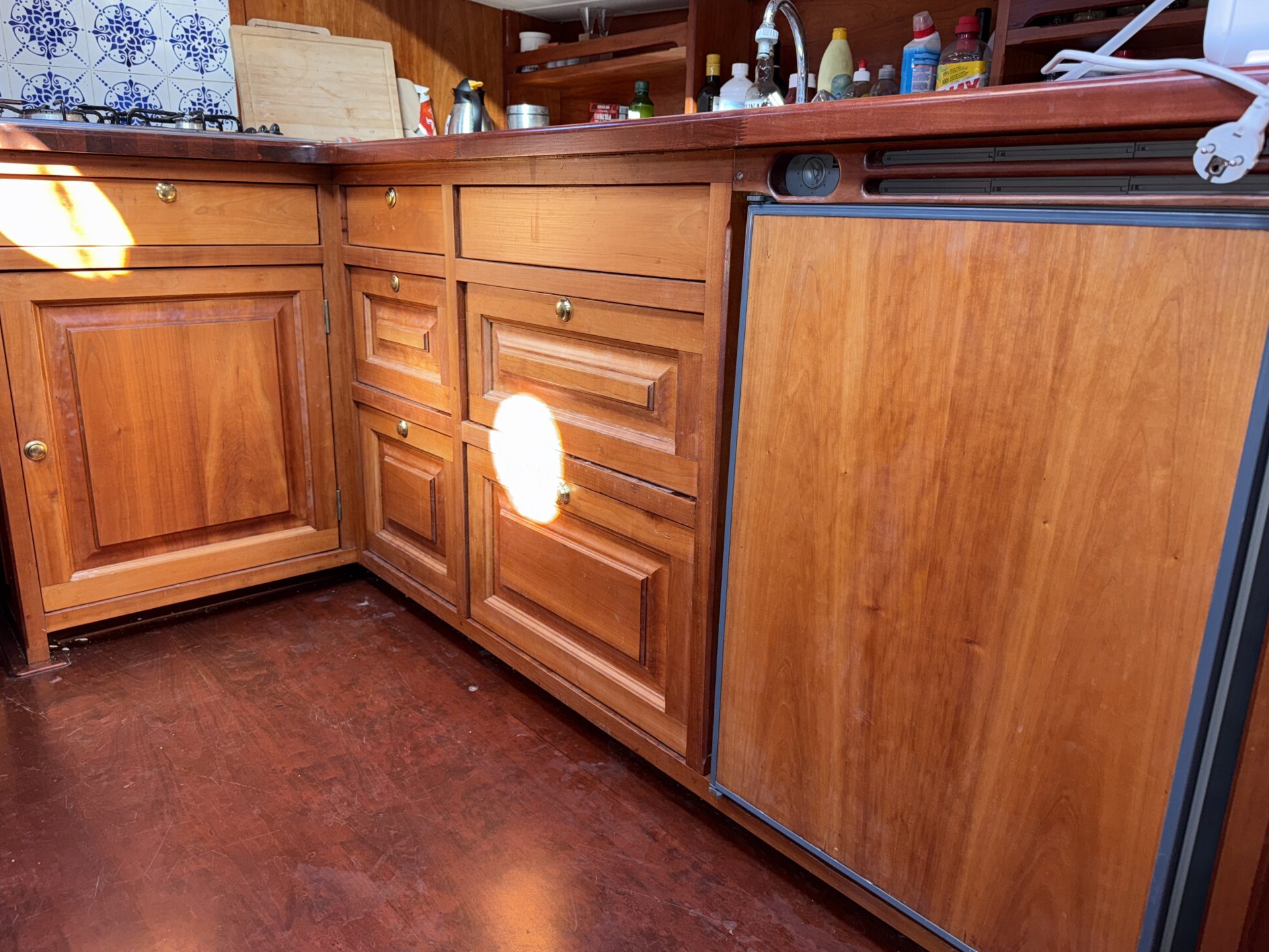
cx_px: 616
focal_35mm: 25
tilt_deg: -14.3
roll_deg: -1.7
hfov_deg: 69.4
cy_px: 463
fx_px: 916
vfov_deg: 54.9
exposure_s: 1/26
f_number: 1.78
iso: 80
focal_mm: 6.76
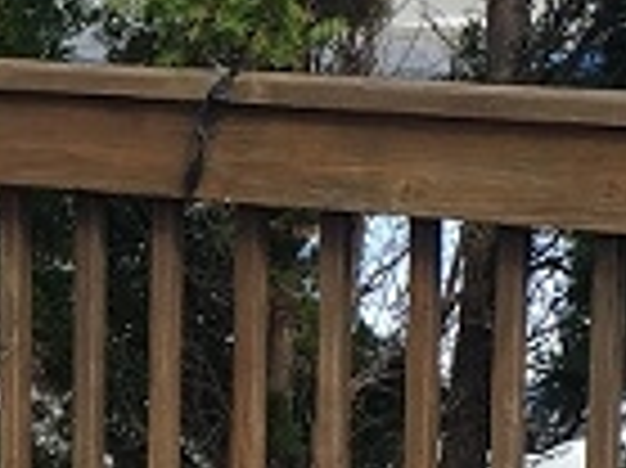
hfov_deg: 11.1
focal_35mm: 177
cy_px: 495
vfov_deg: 8.3
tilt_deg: -12.6
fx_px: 3198
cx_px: 65
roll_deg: +0.1
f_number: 2.2
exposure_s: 1/430
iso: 25
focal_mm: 4.15
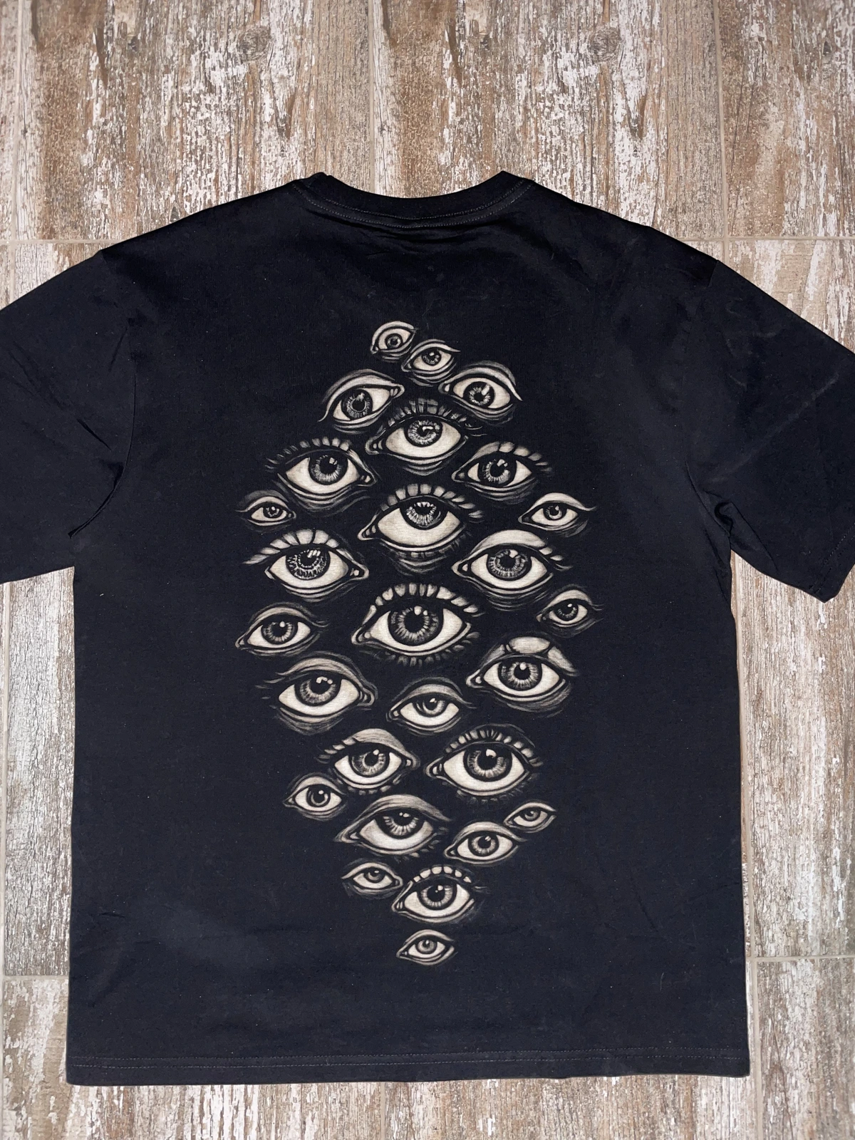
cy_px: 570
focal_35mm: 26
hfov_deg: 53.1
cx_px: 428
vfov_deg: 67.3
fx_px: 856
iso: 40
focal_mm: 4.2
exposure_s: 1/4
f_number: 1.6
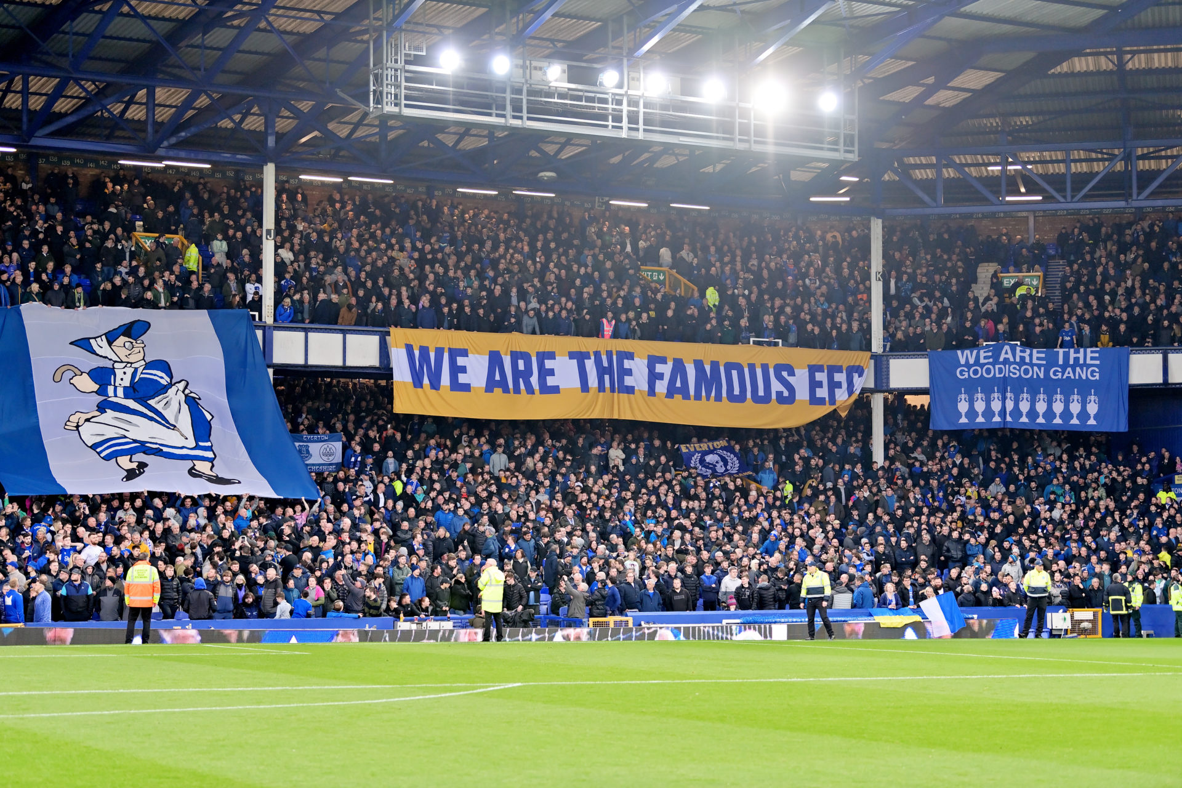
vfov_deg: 19.5
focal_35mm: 70
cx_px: 591
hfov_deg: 28.8
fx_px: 2298
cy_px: 394
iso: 2000
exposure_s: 1/640
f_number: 3.2
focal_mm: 70
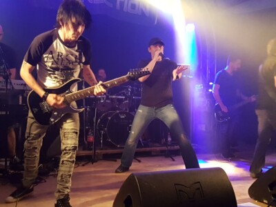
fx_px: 207
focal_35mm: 26
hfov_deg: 67.3
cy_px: 104
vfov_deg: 53.1
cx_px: 138
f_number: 1.7
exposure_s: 1/33
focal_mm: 4.2
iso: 800
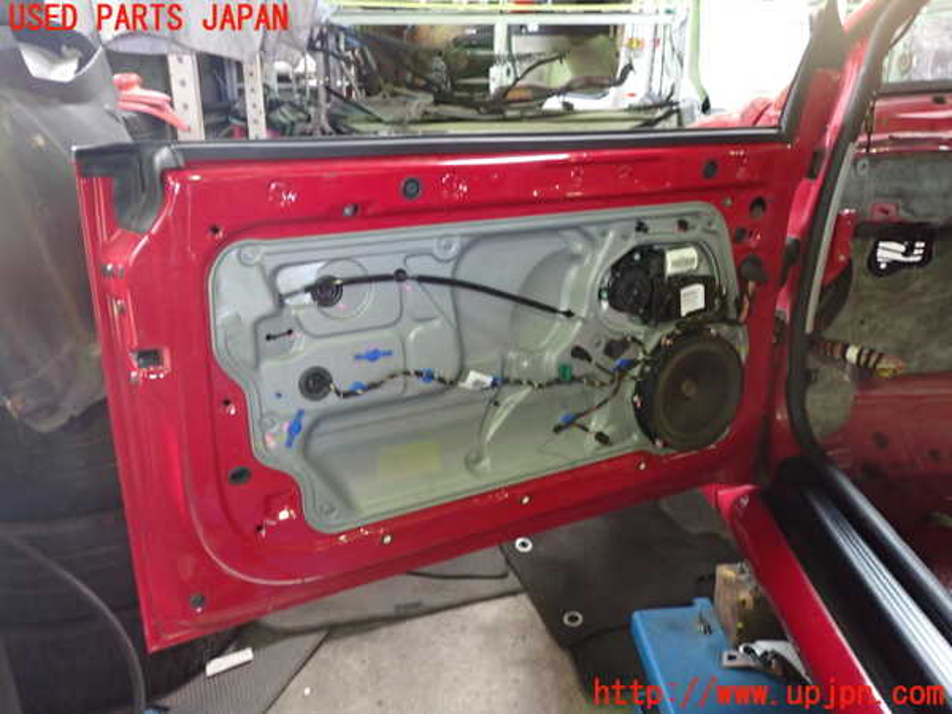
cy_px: 357
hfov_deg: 60.0
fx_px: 825
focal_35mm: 30
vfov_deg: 46.8
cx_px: 476
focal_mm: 5.4
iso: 500
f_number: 2.3
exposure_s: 1/30
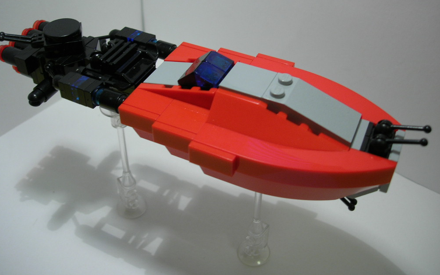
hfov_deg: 48.2
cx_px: 218
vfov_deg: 31.2
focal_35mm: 41
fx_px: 492
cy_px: 109
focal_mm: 7.8
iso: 64
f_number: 2.8
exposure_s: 1/13.7
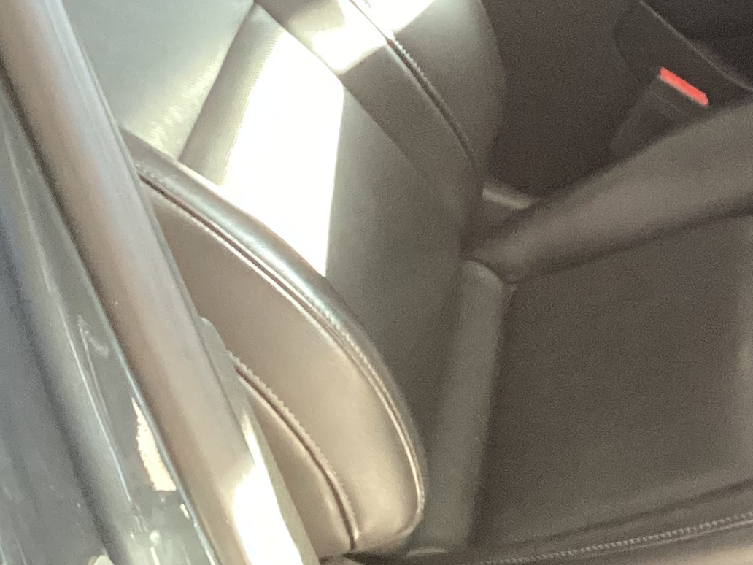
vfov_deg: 14.8
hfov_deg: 18.5
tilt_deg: -25.7
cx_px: 1003
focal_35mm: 98
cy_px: -12
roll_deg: +1.1
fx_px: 2132
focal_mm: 3.3
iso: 250
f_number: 2.4
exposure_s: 1/50
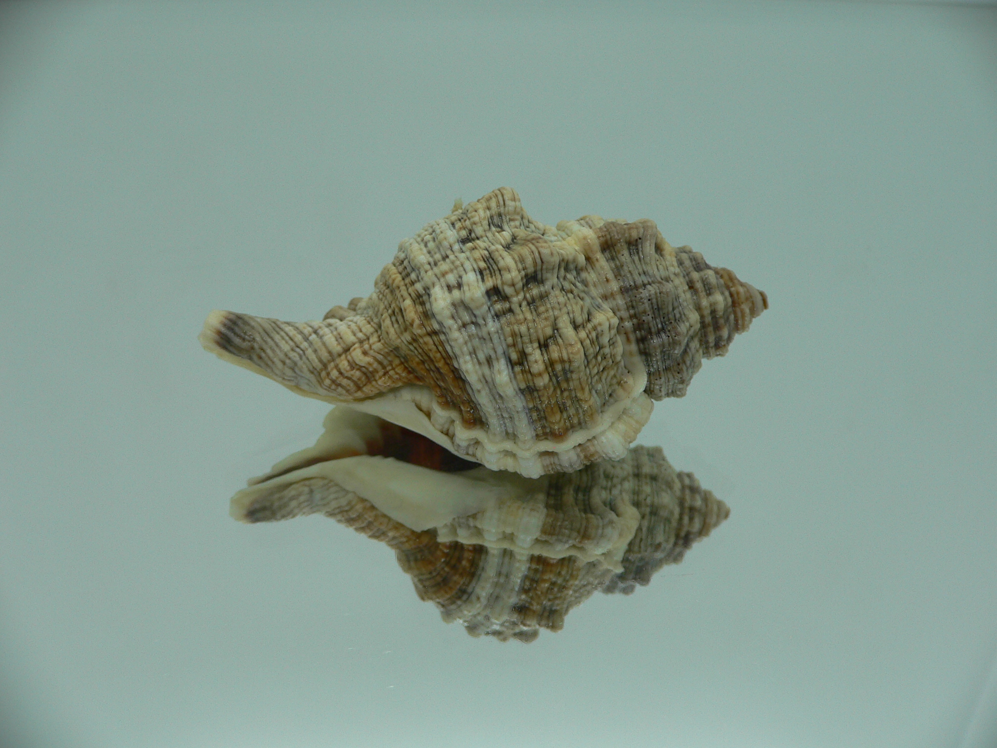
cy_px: 374
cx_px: 498
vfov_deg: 40.7
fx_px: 1008
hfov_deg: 52.6
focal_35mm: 35
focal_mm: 4.6
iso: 80
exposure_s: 1/60
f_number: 2.8
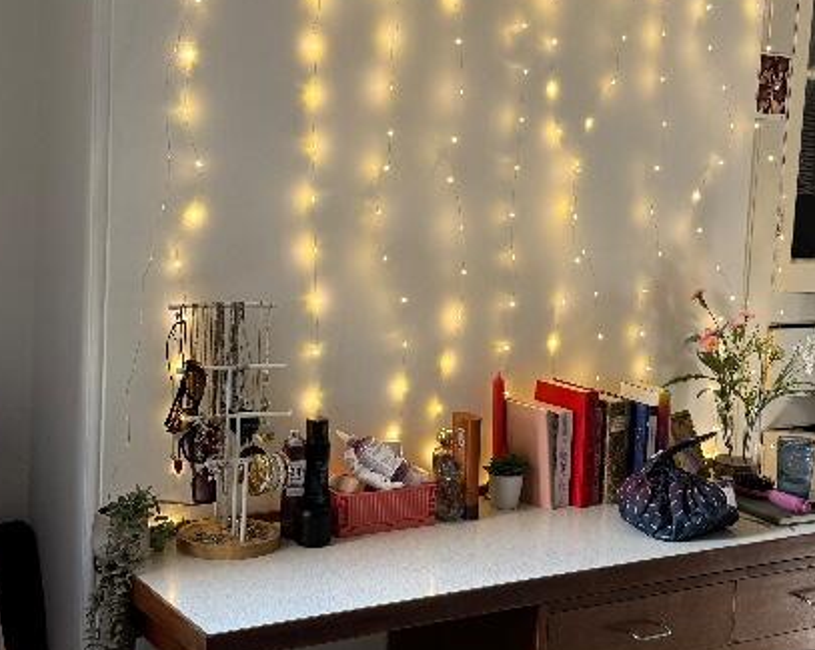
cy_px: 292
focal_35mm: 59
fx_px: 1422
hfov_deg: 31.9
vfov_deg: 25.8
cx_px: 483
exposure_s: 1/49
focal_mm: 6.76
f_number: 1.78
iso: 200
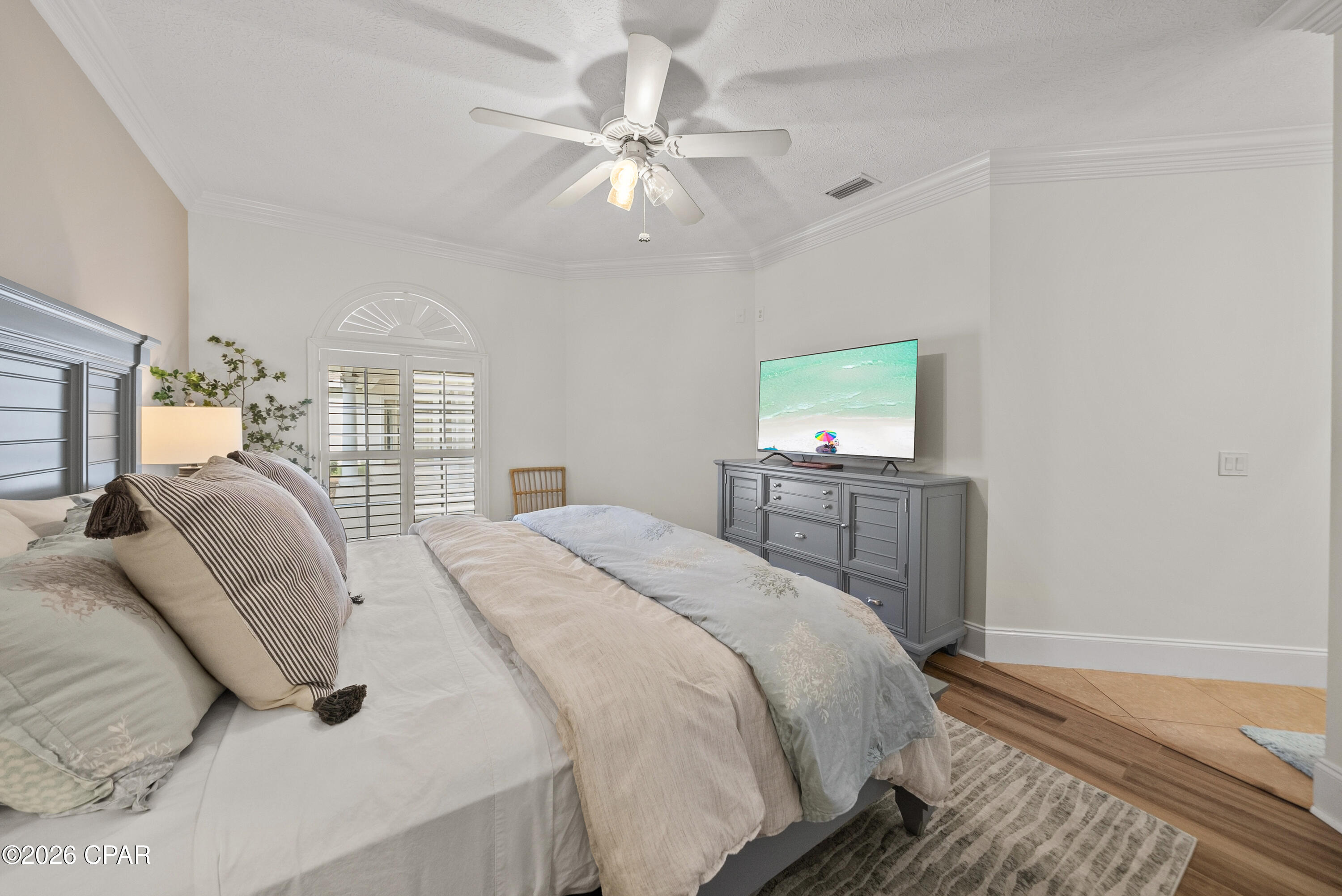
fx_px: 448
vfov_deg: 90.1
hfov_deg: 112.6
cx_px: 671
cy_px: 448
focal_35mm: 12
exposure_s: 1/15
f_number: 7.1
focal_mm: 12
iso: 640
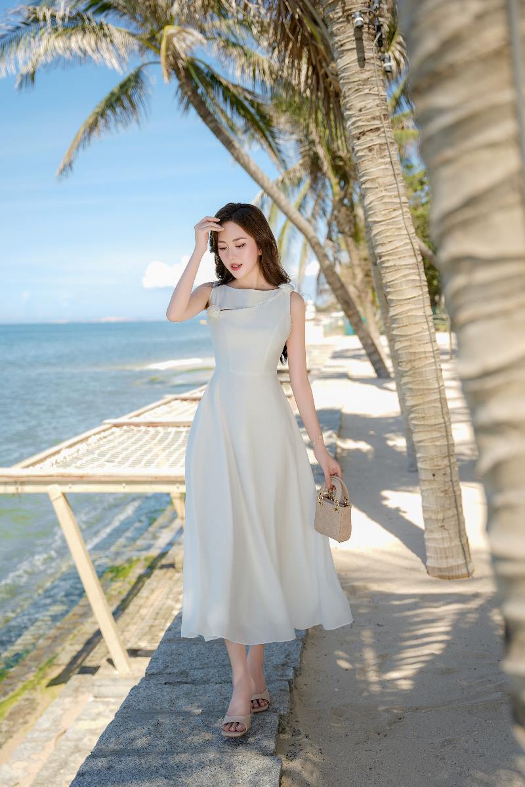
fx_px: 954
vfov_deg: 44.9
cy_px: 394
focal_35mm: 44
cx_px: 262
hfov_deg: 30.8
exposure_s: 1/500
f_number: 3.2
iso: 50
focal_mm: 43.6
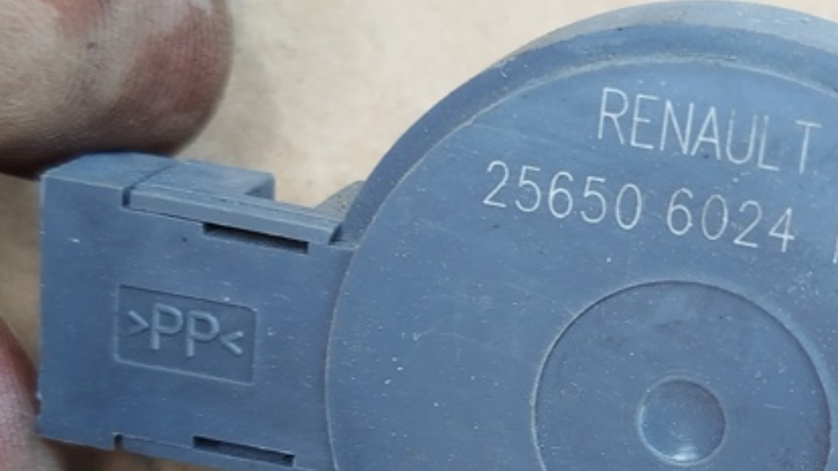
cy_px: 374
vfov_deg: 14.8
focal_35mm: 81
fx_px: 1799
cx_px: 647
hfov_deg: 25.8
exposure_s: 1/50
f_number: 1.7
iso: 64
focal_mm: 5.31
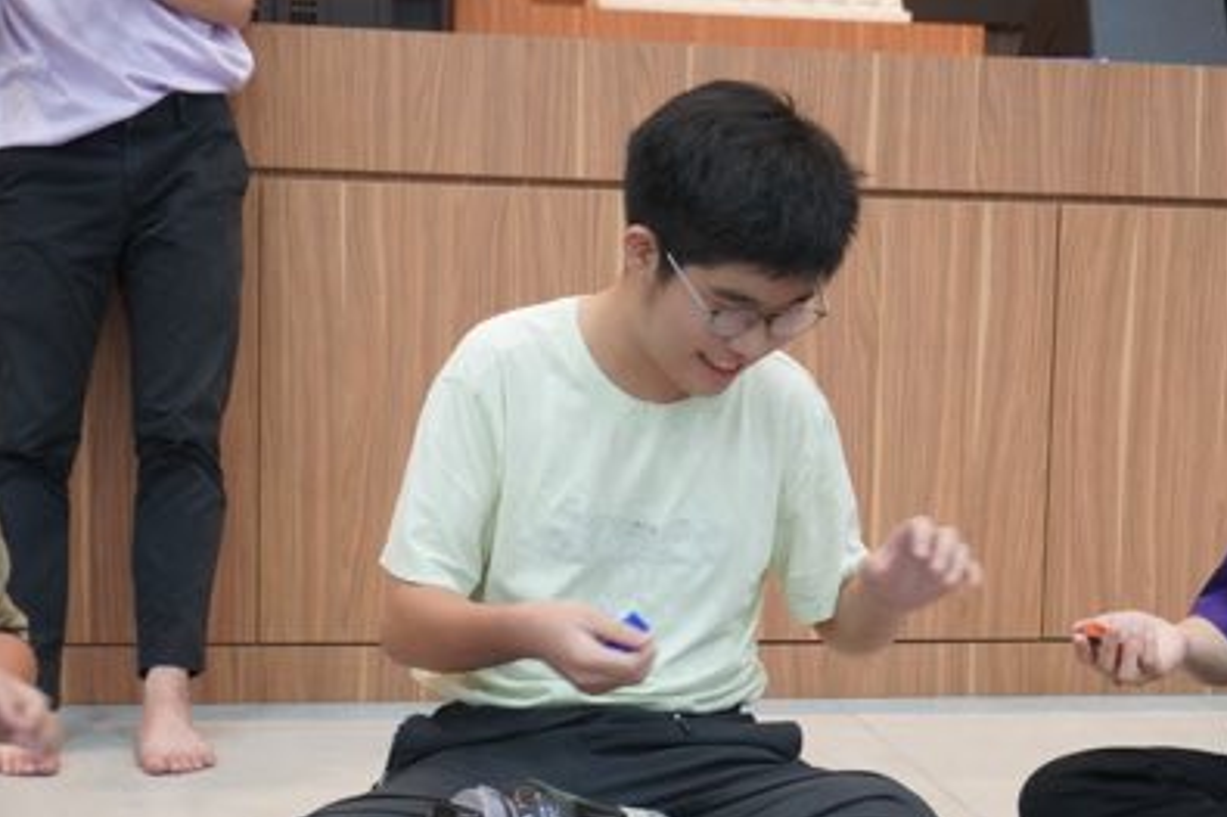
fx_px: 2112
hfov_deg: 32.4
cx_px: 690
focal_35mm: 62
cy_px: 494
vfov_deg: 21.9
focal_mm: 34
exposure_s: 1/160
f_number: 5
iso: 5000
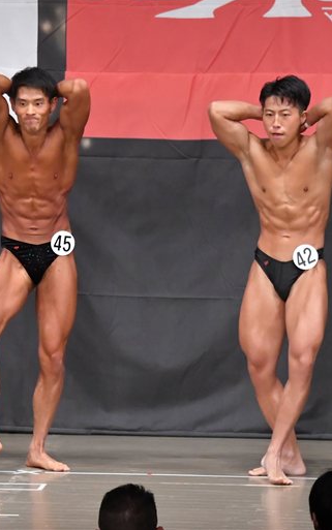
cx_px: 47
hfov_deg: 4.2
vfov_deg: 6.7
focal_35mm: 311
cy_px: 264
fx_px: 4499
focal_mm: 135
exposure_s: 1/400
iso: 6400
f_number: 5.6
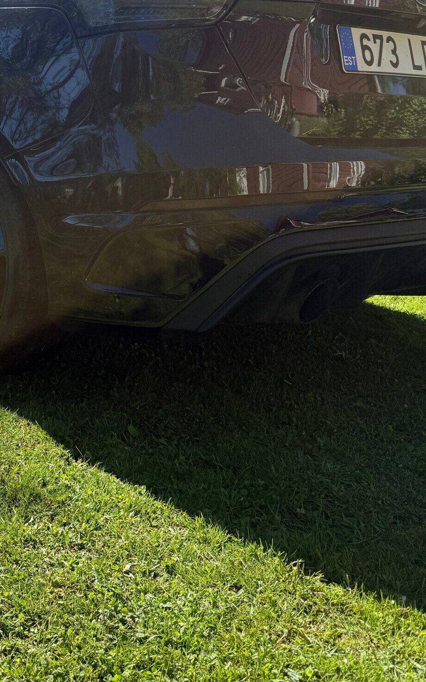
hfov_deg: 26.7
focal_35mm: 45
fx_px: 836
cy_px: 203
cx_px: -23
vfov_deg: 43.4
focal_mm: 6.76
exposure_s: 1/2445
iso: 80
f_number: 1.78
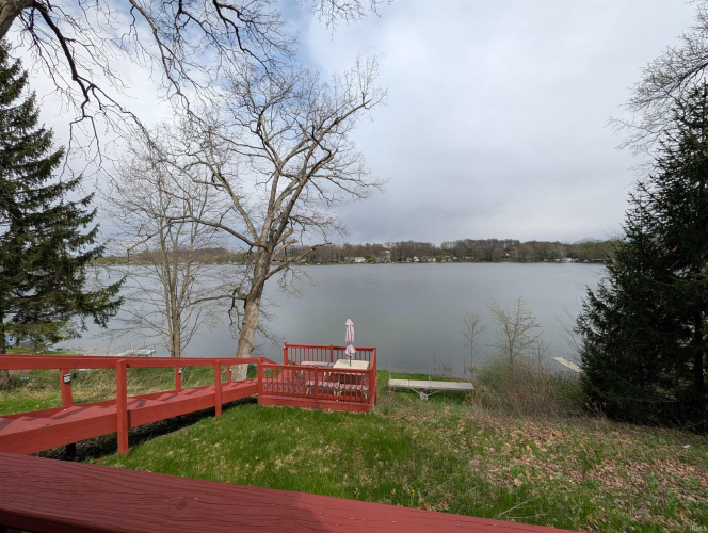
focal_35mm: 12
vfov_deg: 94.6
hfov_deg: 110.5
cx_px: 354
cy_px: 266
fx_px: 246
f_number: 1.7
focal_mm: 2.02
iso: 48
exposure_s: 1/3436
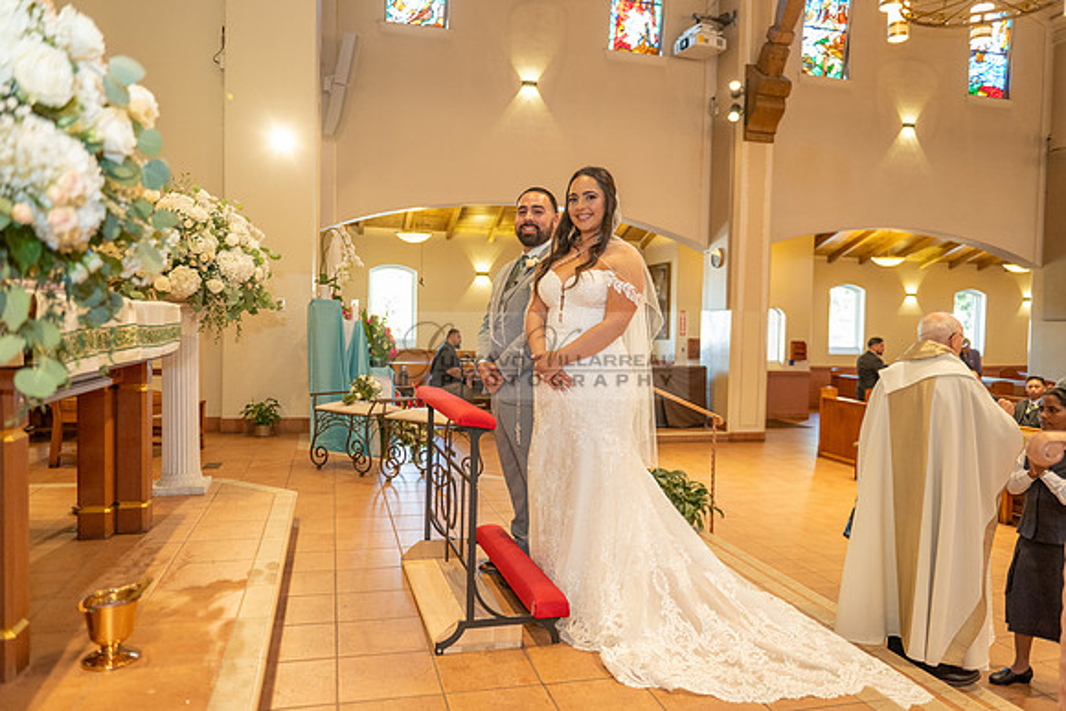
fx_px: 770
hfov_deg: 69.4
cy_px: 356
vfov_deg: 49.6
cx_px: 533
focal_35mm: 26
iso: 1600
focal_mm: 26
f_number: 2.8
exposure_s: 1/160
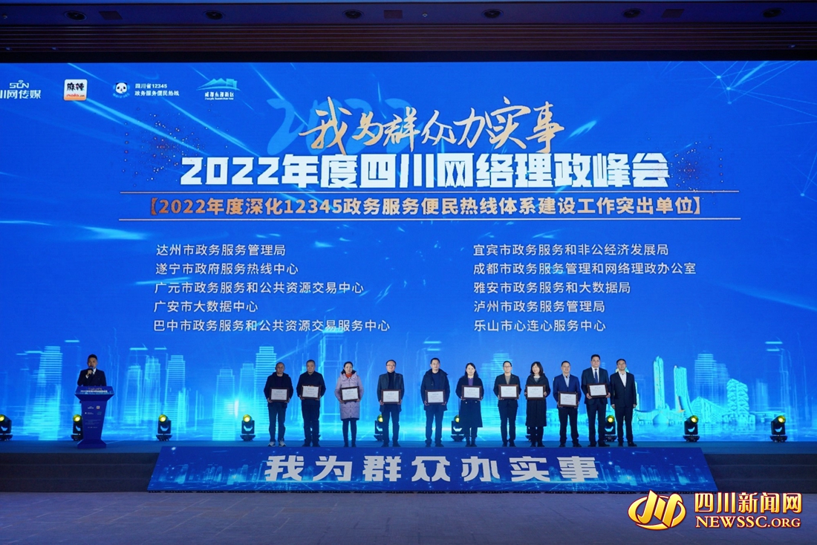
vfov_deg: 35.1
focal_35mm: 38
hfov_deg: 50.7
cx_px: 408
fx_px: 863
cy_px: 272
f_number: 5.6
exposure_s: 1/100
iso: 400
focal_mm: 38
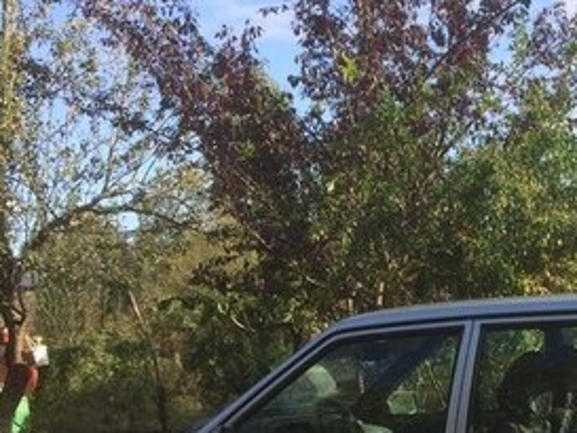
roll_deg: +0.6
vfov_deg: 20.0
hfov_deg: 27.0
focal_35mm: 70
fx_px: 1167
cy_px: 491
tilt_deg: -8.3
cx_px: 497
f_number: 2.2
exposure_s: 1/774
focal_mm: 4.15
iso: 32
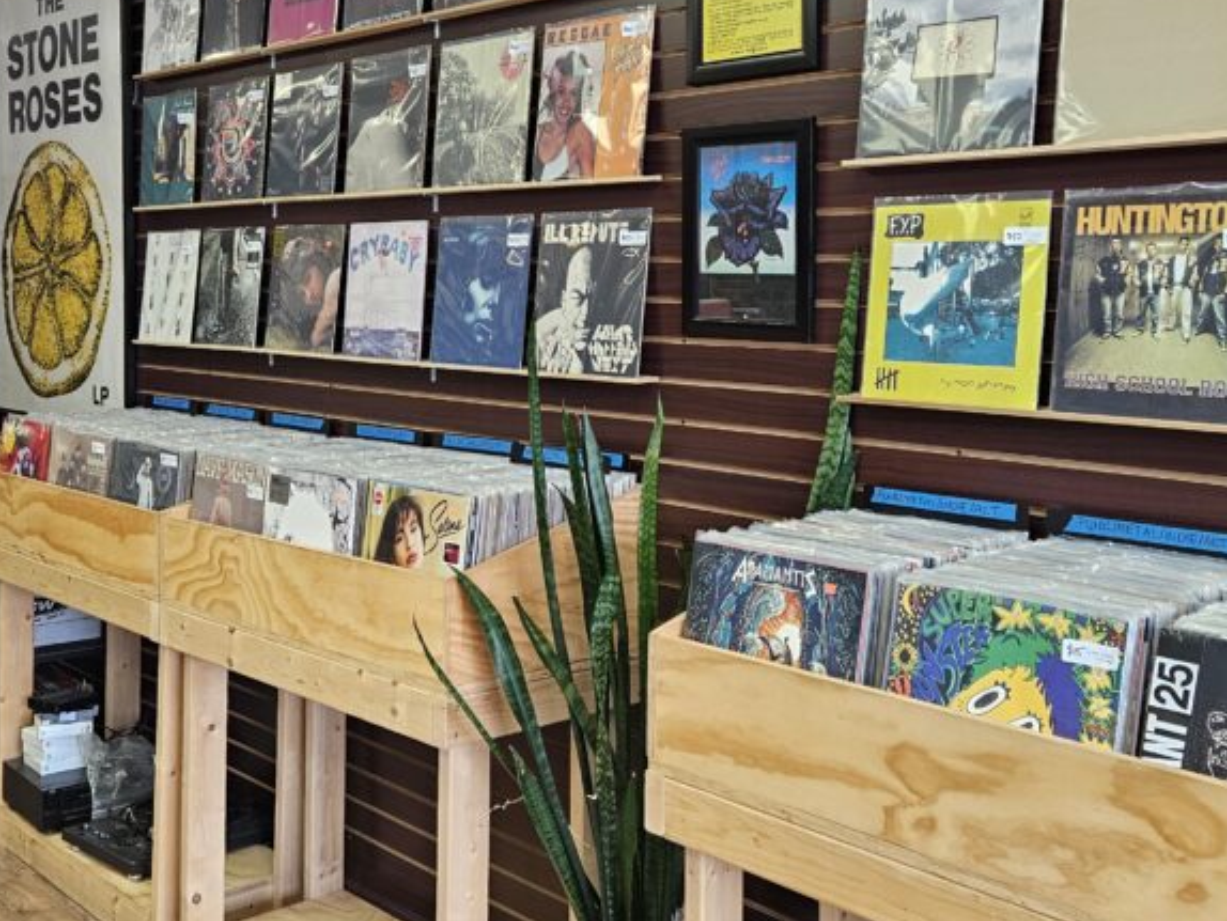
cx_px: 631
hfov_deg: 45.8
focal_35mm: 41
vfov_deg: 35.0
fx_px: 1454
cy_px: 344
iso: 160
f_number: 1.8
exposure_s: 1/120
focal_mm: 5.4
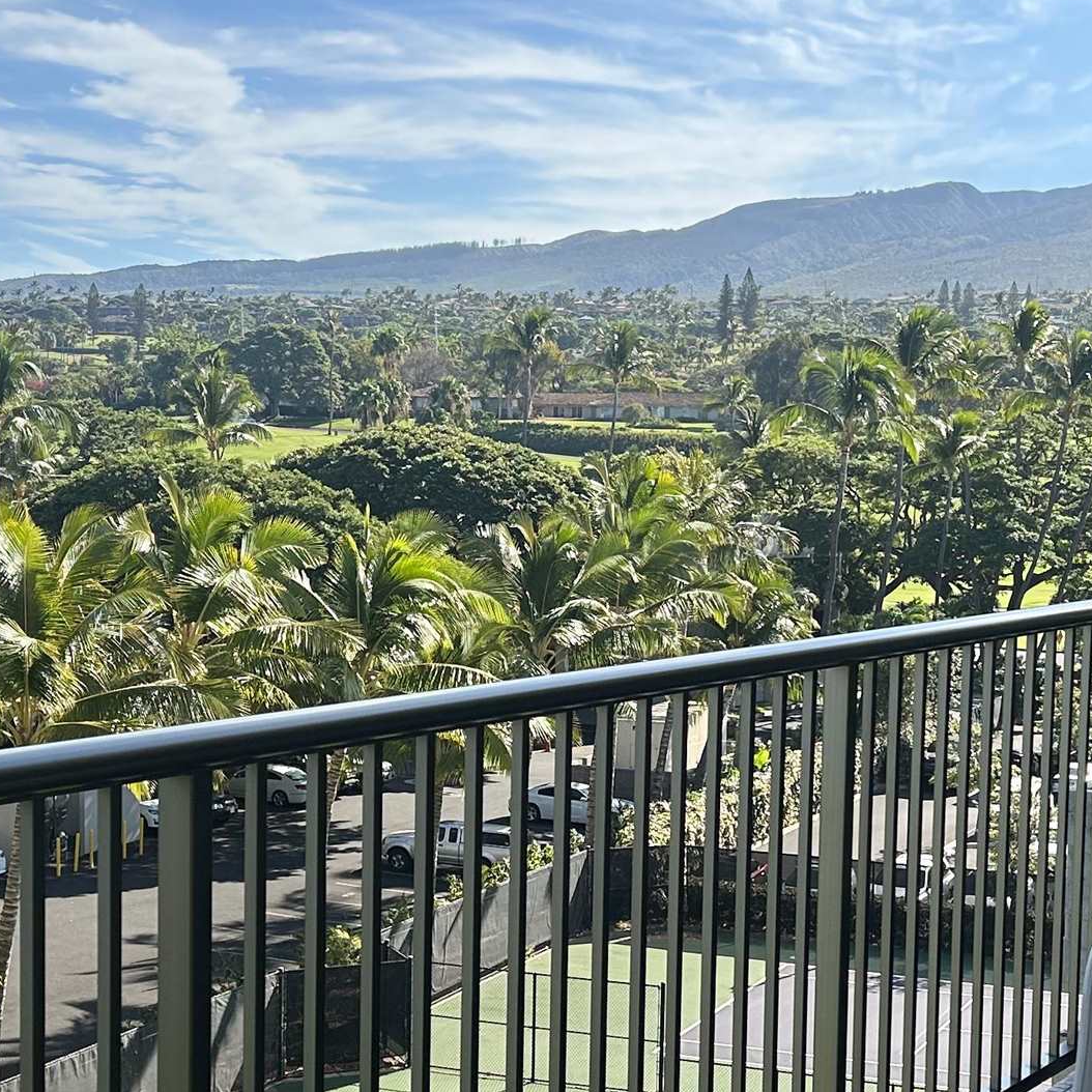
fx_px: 2391
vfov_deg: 25.6
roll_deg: -0.4
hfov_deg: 25.7
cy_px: 746
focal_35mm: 67
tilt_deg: -6.8
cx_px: 571
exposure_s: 1/2513
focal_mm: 5.7
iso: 50
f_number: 1.5
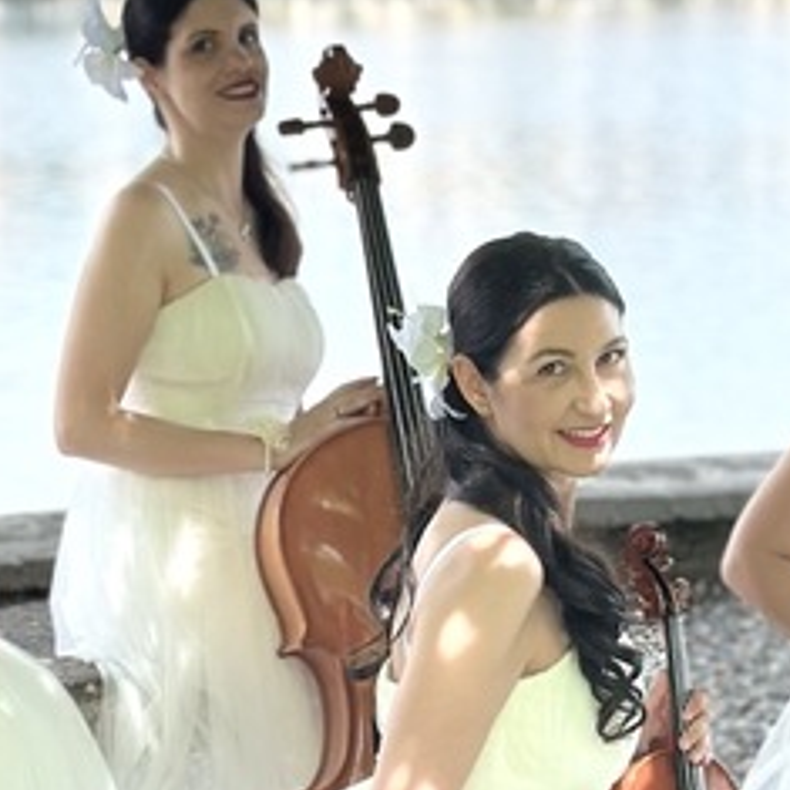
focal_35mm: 130
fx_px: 3357
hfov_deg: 13.4
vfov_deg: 13.4
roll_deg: +1.1
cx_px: 286
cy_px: 632
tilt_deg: -11.2
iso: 80
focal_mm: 6.86
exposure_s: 1/1453
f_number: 1.78
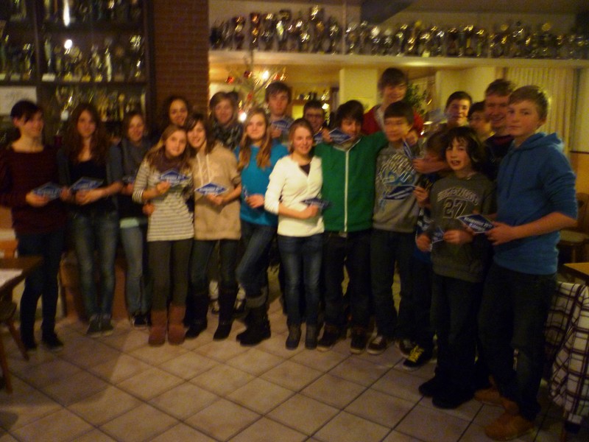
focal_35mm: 29
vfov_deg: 48.2
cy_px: 221
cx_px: 294
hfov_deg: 61.7
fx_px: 493
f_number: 3.3
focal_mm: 5.2
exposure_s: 1/8
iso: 400
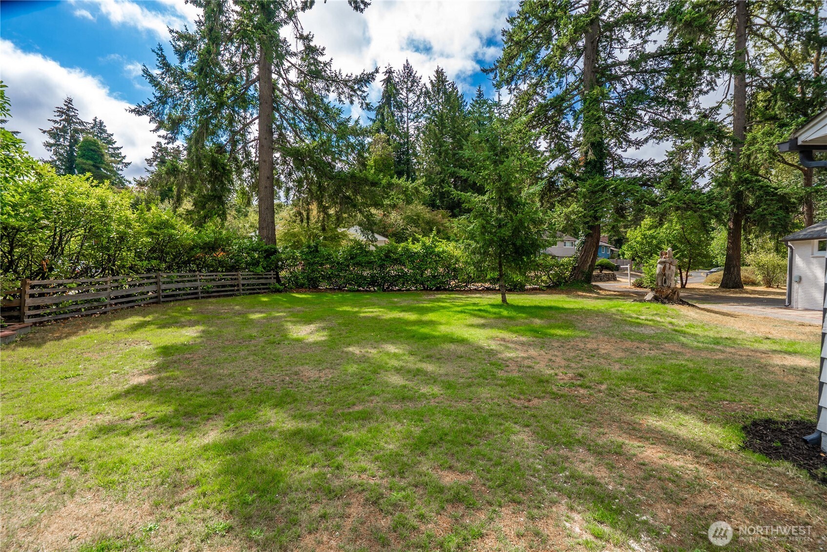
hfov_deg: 100.4
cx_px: 414
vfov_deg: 77.4
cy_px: 276
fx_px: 345
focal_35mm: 15
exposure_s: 1/125
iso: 80
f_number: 7.1
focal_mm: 15
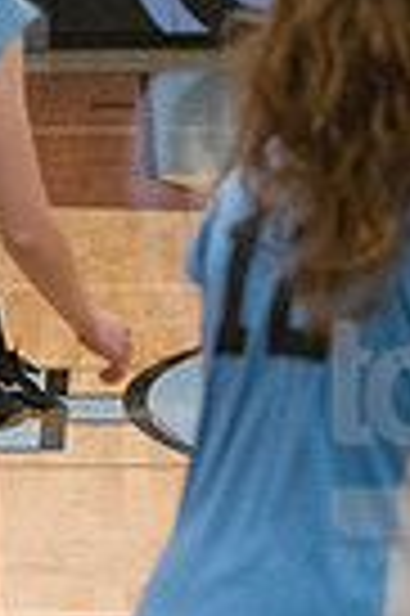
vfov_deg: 6.3
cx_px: -59
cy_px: -45
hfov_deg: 4.2
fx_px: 5617
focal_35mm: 328
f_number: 4.5
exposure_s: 1/1000
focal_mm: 100
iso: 8000
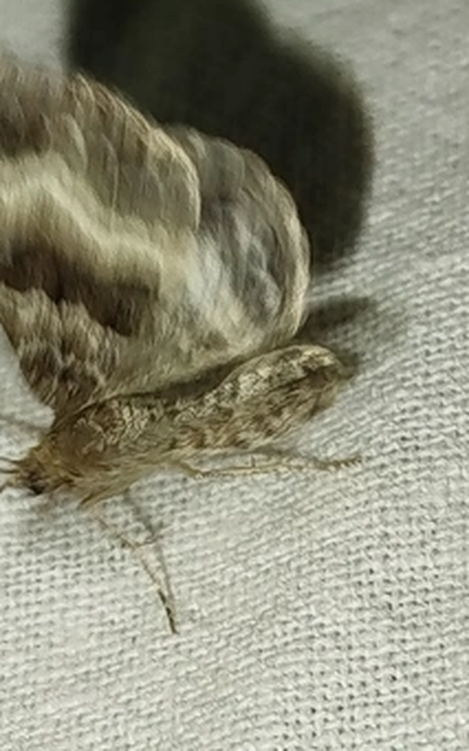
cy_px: 304
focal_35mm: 151
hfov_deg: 8.7
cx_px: 251
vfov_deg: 13.8
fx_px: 3089
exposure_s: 1/50
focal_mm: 5.31
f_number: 1.7
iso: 80
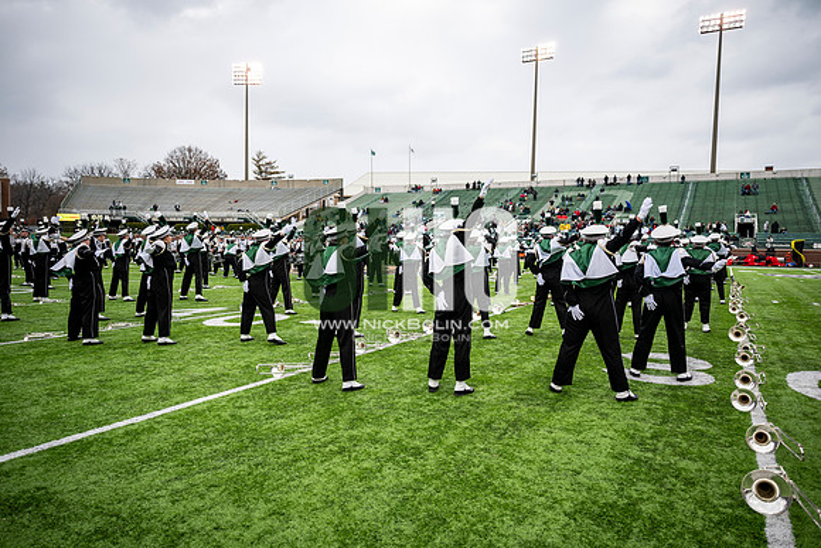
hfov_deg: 73.7
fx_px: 547
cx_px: 410
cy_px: 274
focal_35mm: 24
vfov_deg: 53.2
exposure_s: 1/500
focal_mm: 24
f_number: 2.8
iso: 100
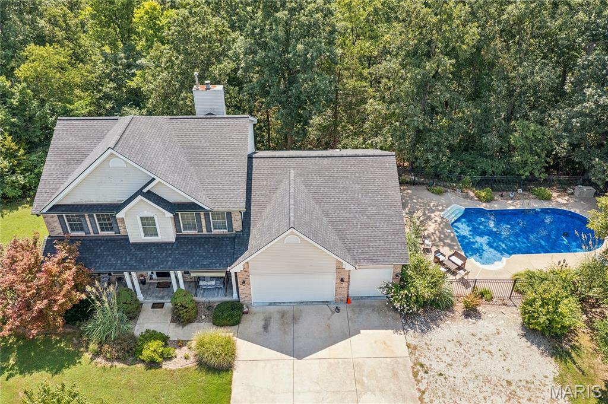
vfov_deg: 46.3
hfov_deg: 65.5
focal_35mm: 28
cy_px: 202
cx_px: 304
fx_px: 472
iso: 100
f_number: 3.2
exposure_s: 1/40
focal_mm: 10.3
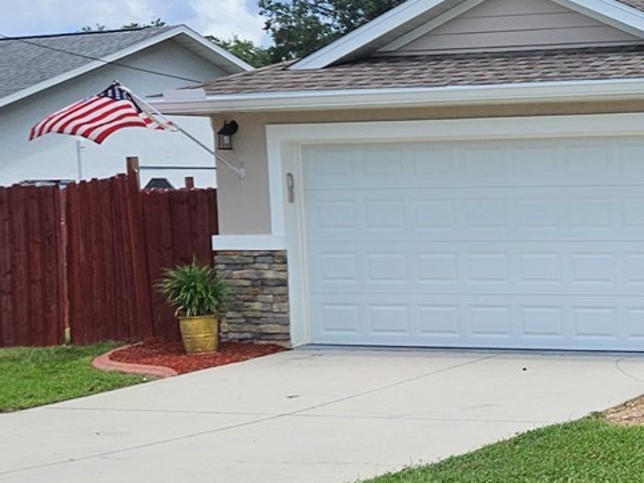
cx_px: 886
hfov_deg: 22.4
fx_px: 1414
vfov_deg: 19.4
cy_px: 270
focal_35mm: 76
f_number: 1.8
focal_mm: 5.4
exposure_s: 1/2128
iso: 25
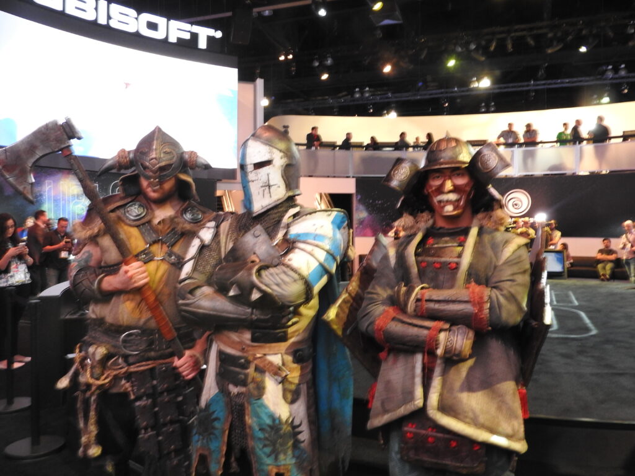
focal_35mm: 30
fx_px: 550
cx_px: 318
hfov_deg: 60.0
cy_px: 238
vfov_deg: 46.8
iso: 400
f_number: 3.5
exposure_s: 1/13
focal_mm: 5.4
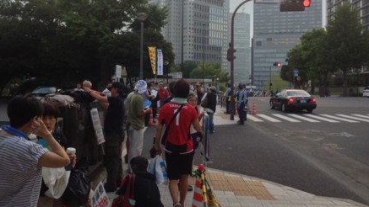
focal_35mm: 37
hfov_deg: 54.0
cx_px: 180
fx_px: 362
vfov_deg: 31.8
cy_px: 70
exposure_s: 1/120
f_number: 2.4
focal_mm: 4.13
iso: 64
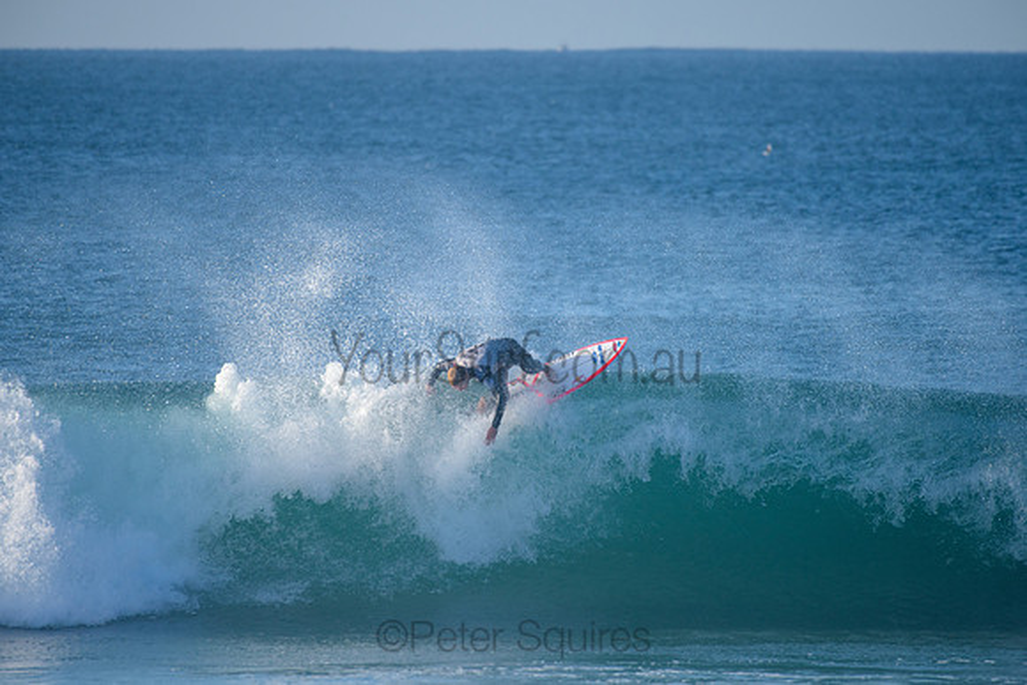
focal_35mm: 540
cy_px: 326
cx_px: 515
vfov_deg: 2.5
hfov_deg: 3.8
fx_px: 15399
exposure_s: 1/2000
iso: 450
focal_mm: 500
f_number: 5.6
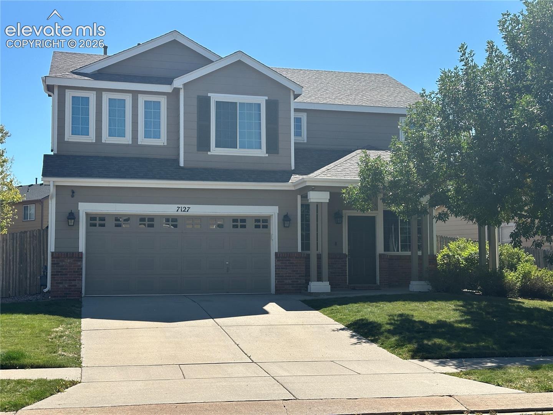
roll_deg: +0.6
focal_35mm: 48
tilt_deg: +4.7
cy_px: 208
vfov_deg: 30.3
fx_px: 767
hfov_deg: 39.7
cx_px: 276
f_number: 1.78
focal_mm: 6.86
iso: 64
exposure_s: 1/3731
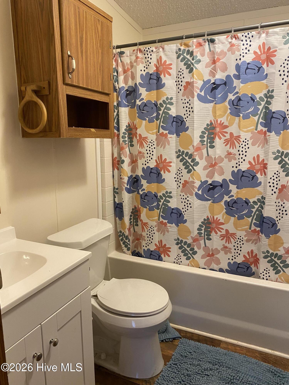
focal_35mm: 26
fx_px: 289
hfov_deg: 53.1
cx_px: 144
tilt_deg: -10.6
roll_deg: -1.0
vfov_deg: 67.3
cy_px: 192
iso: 160
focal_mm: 4.25
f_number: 1.8
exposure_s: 1/60
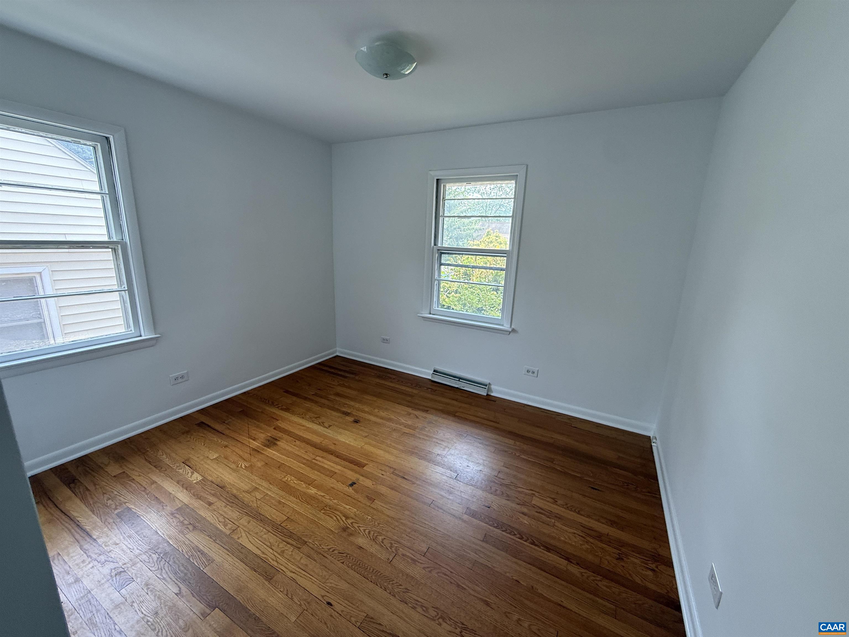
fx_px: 343
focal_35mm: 14
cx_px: 424
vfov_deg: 85.7
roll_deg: -2.4
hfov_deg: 102.1
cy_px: 318
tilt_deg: -12.7
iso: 80
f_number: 2.2
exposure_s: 1/99
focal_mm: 2.22
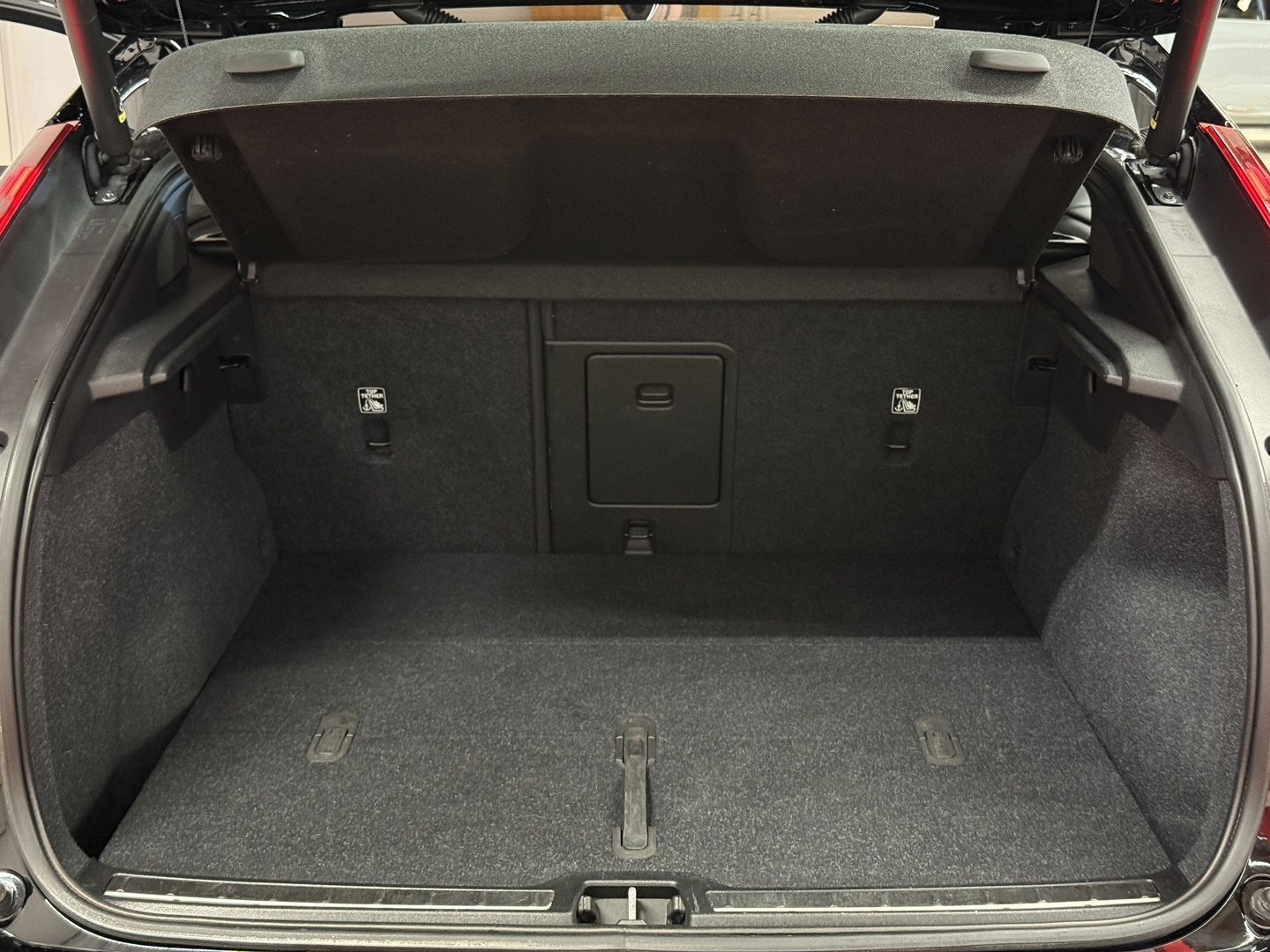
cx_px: 635
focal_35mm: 48
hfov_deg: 39.7
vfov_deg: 30.3
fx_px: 1761
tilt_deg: -14.6
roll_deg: -0.1
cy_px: 476
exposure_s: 1/33
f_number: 1.78
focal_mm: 6.76
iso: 400
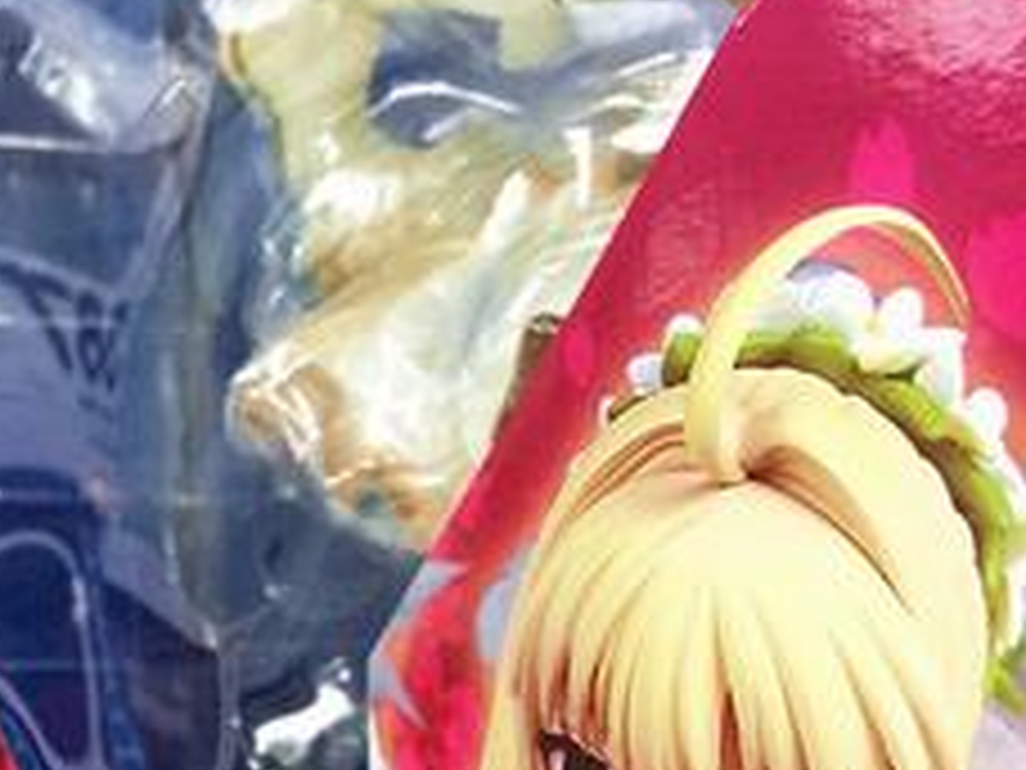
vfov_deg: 20.7
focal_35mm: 70
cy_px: 648
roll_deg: +0.2
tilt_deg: +4.3
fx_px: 2075
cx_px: -166
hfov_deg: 25.3
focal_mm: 4.15
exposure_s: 1/33
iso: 50
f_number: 2.2
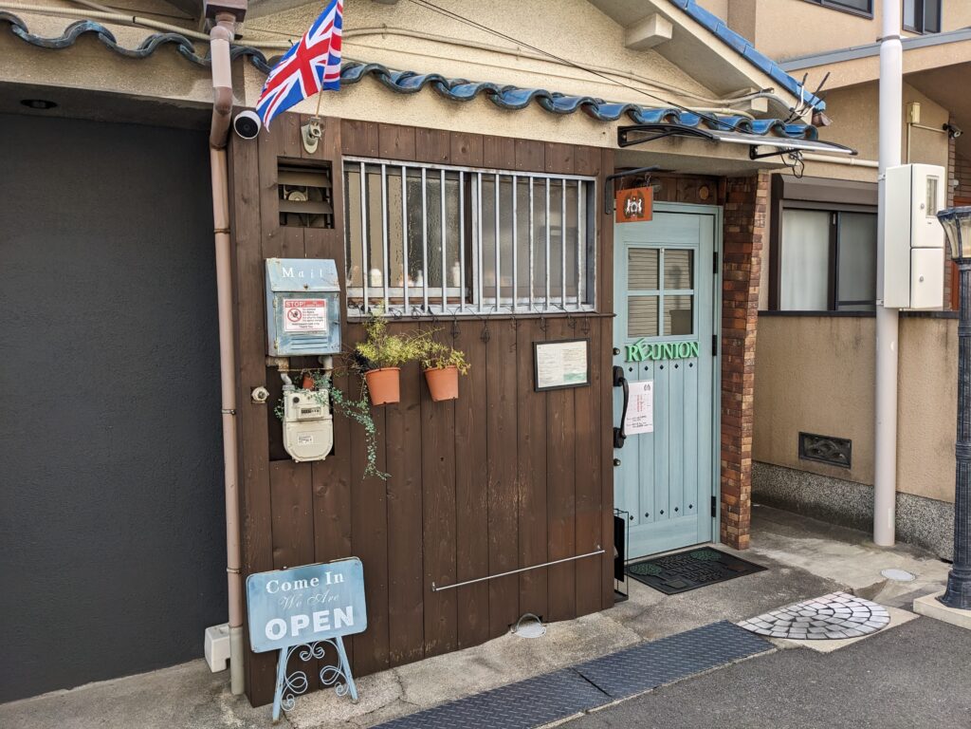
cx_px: 486
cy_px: 364
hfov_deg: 65.3
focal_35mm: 27
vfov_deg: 51.4
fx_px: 757
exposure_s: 1/838
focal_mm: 4.38
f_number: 1.73
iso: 57
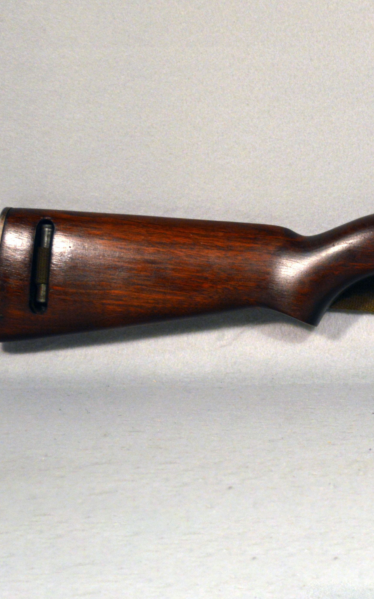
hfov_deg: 10.8
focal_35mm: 116
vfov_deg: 18.0
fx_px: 1894
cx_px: 589
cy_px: 266
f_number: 5
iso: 400
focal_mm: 35
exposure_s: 1/80
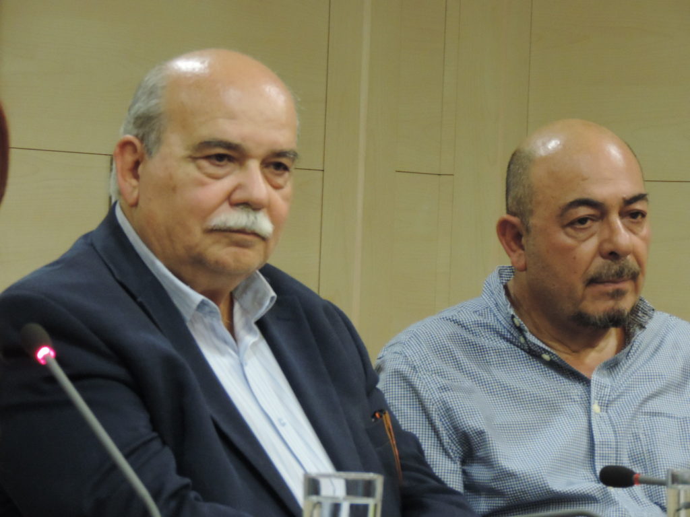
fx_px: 5482
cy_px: 258
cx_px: 345
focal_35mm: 275
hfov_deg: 7.2
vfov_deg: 5.4
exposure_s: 1/20
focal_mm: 49
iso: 800
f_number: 4.7
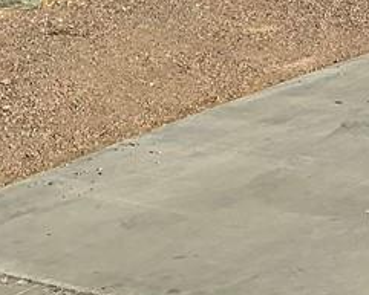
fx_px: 1267
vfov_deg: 12.7
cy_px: -130
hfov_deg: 13.9
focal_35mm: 116
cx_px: 752
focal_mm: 3
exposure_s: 1/2320
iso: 25
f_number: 1.8
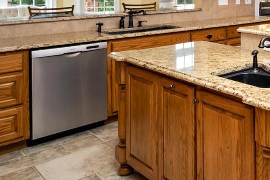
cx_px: 326
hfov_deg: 33.8
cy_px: -14
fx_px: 352
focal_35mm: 47
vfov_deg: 26.5
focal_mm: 9
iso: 640
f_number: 9
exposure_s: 1/50
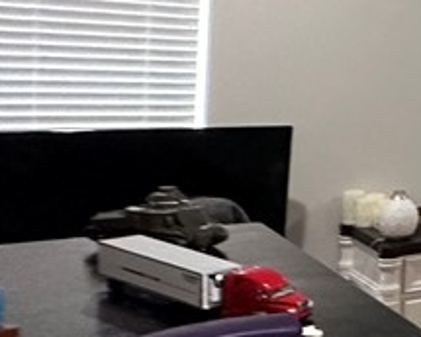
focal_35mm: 65
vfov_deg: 23.3
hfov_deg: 15.5
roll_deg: -5.3
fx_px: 810
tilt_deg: -4.9
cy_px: 102
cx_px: 999
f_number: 2.2
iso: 320
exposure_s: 1/60
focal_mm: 2.22
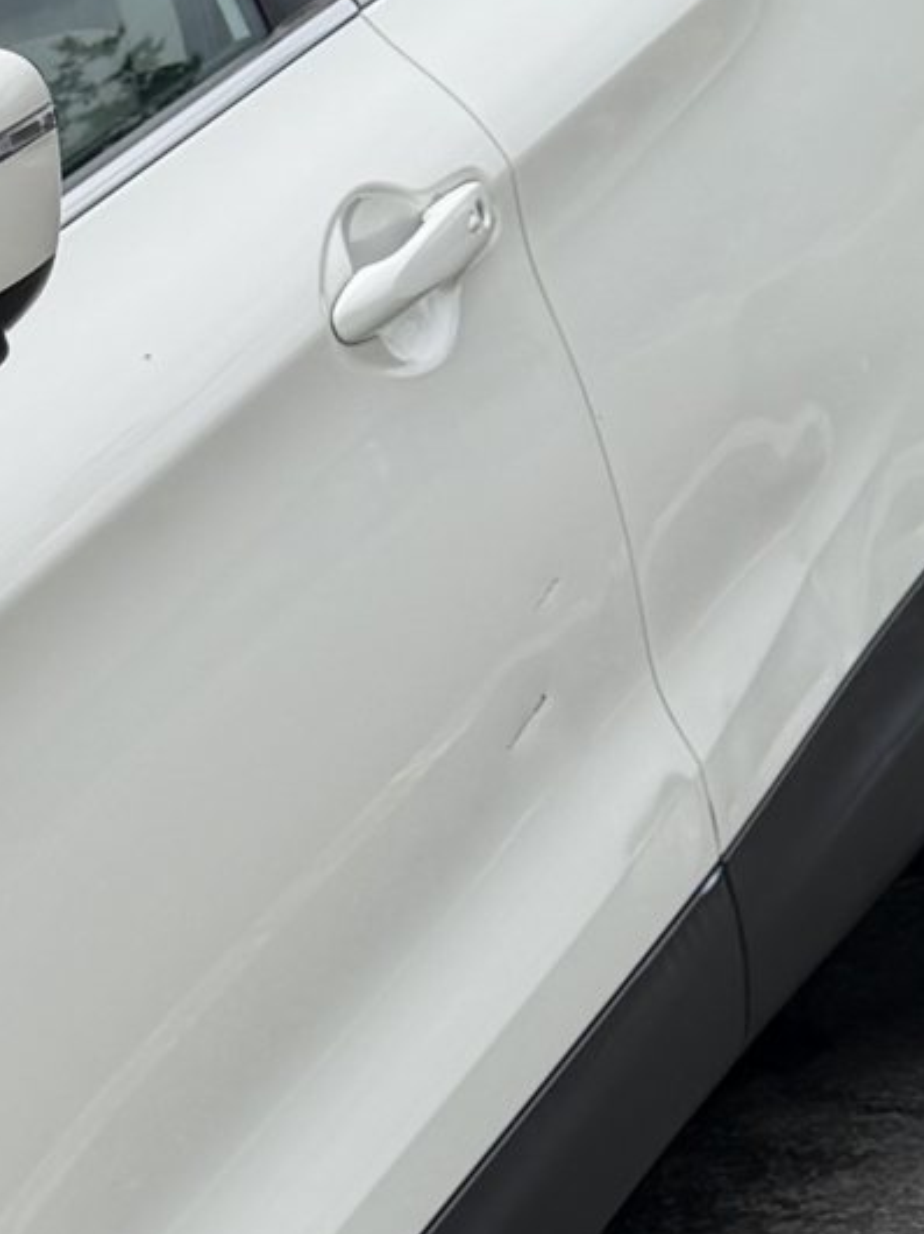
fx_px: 4132
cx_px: -354
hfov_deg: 12.3
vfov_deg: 16.9
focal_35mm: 116
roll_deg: +19.4
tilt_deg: -15.8
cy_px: 969
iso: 80
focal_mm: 6.76
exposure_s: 1/4975
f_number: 1.78
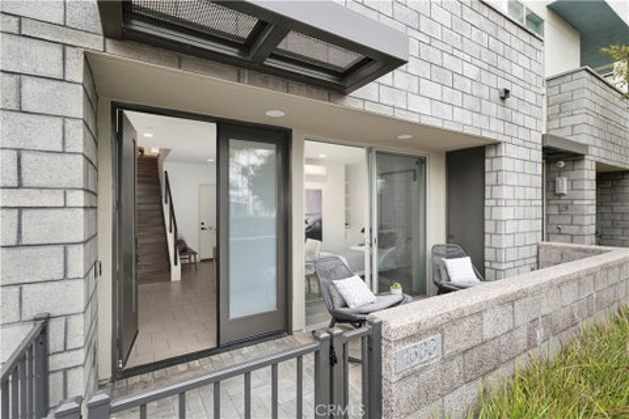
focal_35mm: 16
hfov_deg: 96.7
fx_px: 280
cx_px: 314
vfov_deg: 73.7
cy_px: 210
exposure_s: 1/30
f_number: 9
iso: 200
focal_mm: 16
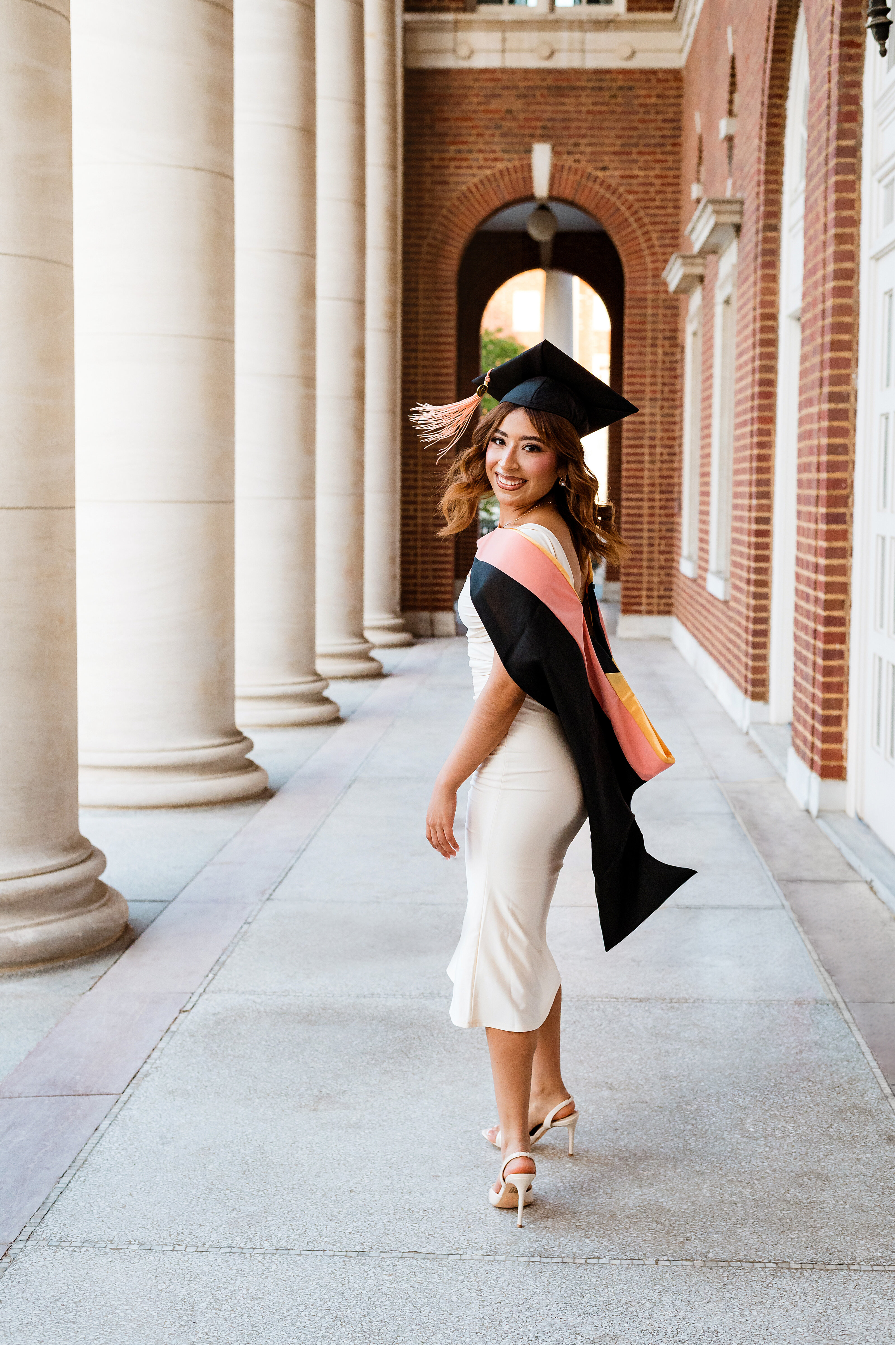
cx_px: 448
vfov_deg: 39.6
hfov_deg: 27.0
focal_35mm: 50
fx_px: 1867
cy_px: 672
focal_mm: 50
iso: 2500
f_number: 5
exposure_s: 1/800
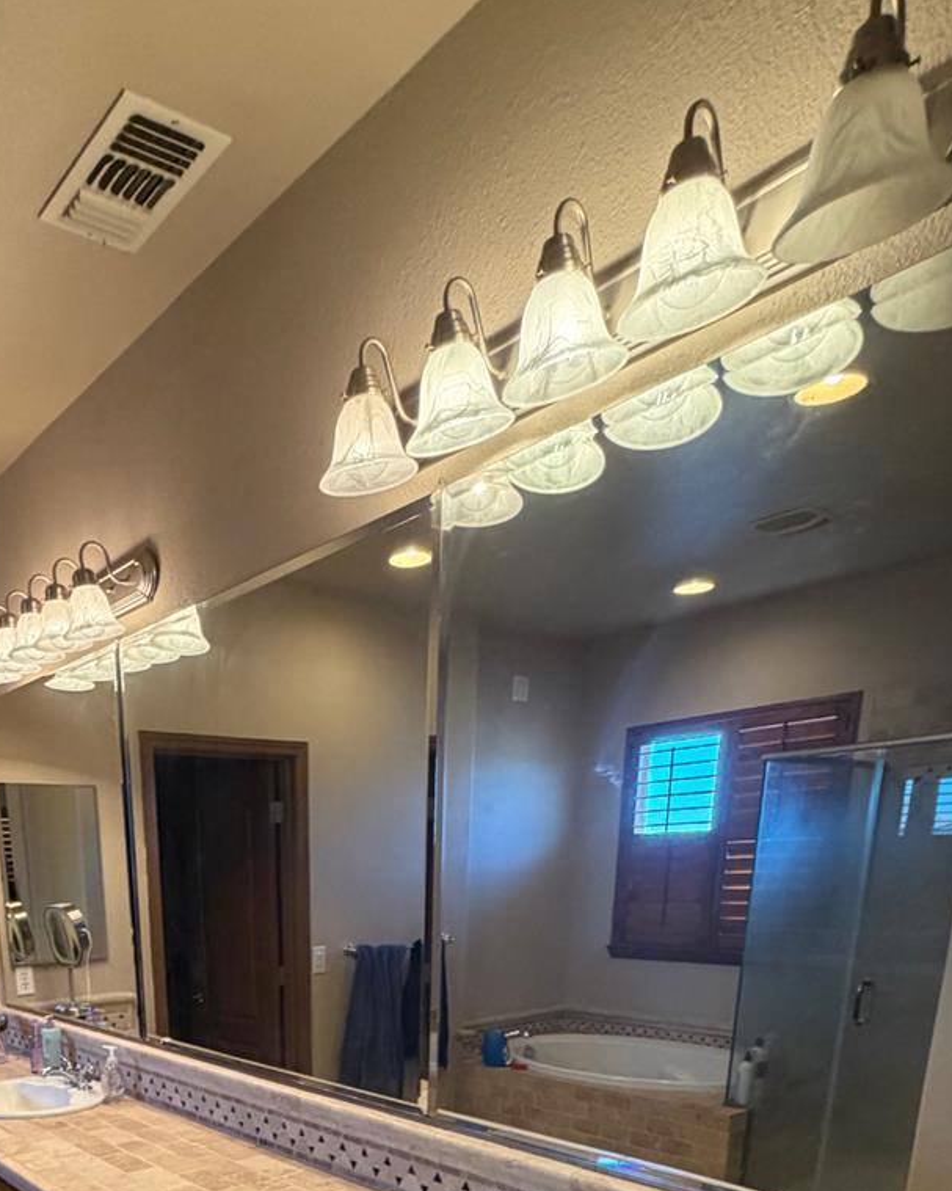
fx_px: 951
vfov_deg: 53.0
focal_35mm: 27
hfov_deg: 51.3
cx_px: 260
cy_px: 1145
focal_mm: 2.22
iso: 400
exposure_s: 1/60
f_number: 2.2
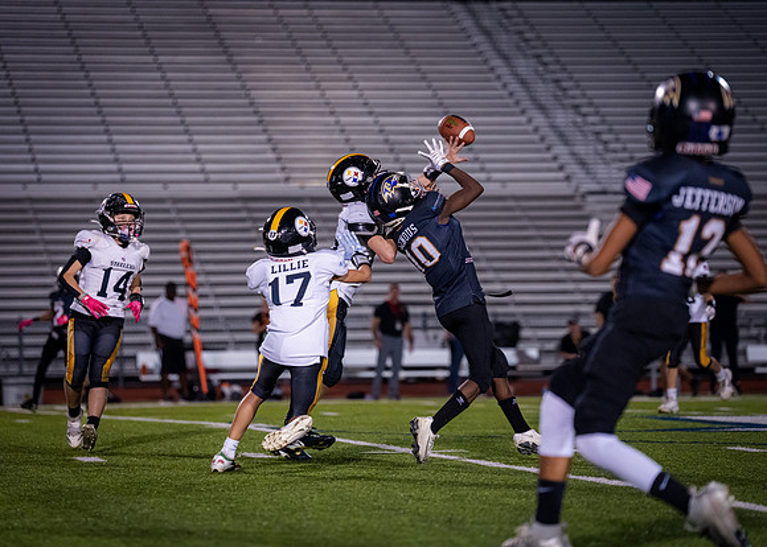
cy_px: 239
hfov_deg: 12.0
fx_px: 3644
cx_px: 381
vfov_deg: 8.6
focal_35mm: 167
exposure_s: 1/1000
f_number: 2.8
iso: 2500
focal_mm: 140
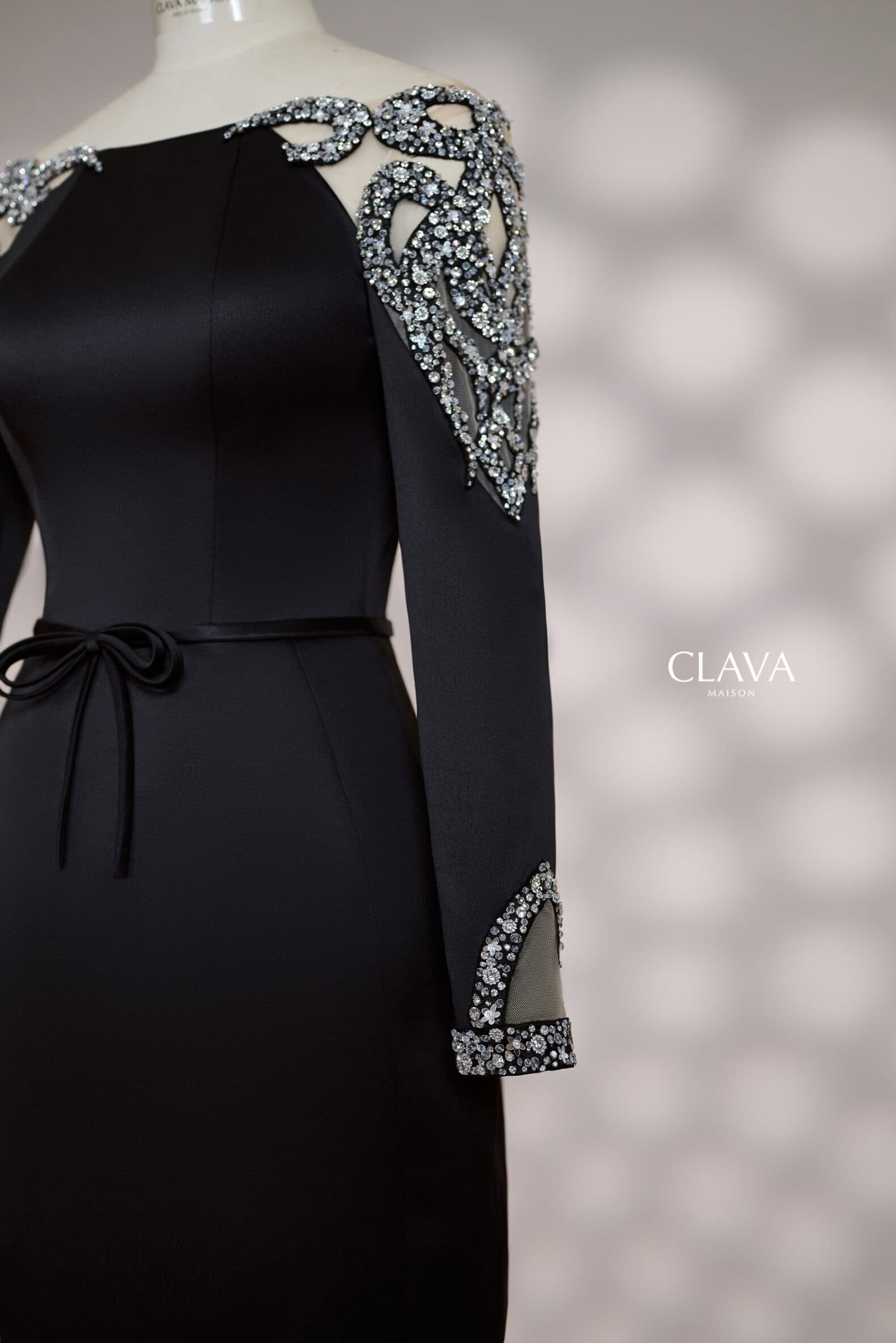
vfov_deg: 39.6
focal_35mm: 50
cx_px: 448
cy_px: 672
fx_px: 1865
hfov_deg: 27.0
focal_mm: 50
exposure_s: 1/200
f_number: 2.8
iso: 640
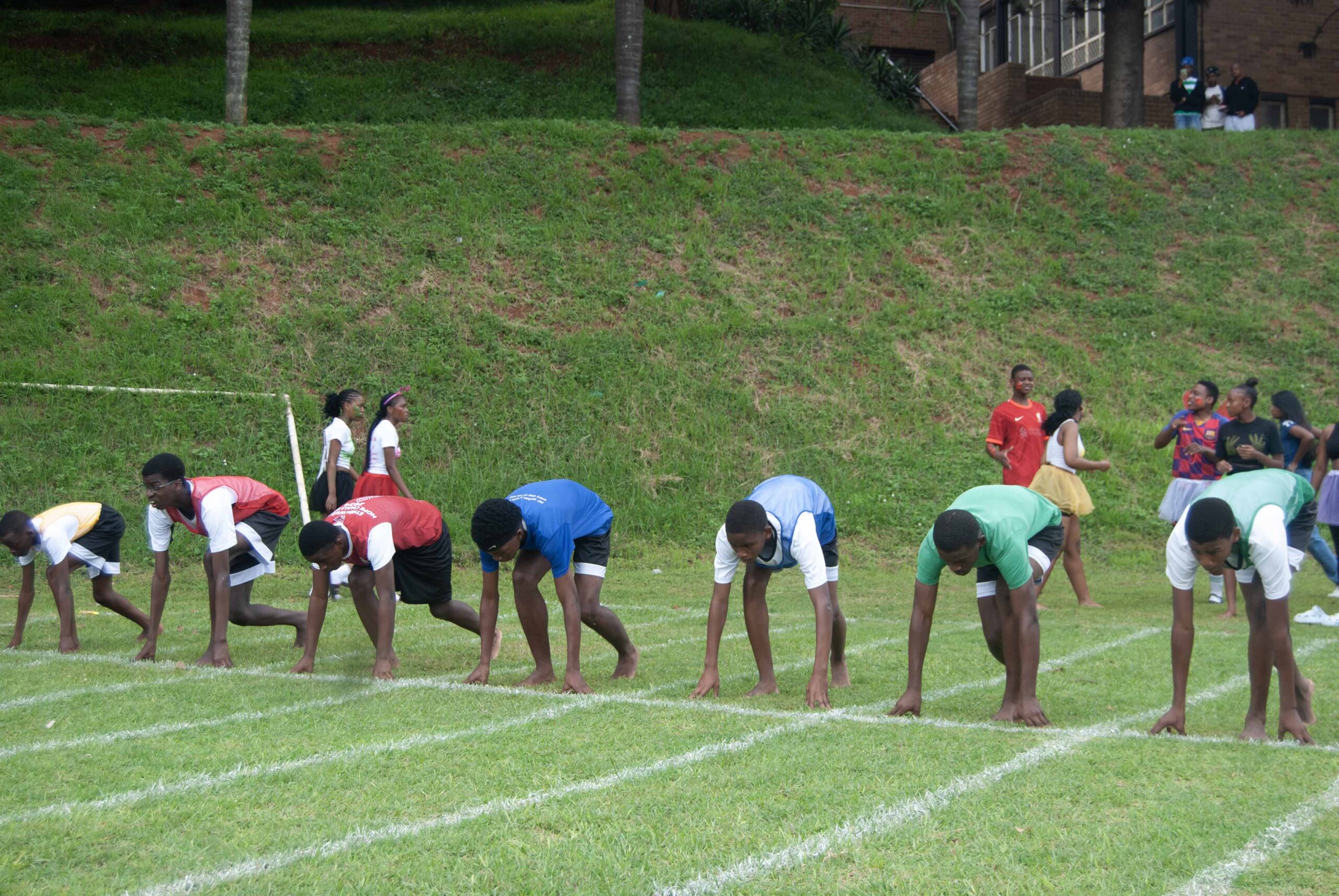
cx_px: 670
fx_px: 1788
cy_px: 448
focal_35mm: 48
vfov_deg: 28.2
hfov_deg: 41.1
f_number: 5.6
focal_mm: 32
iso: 160
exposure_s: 1/125
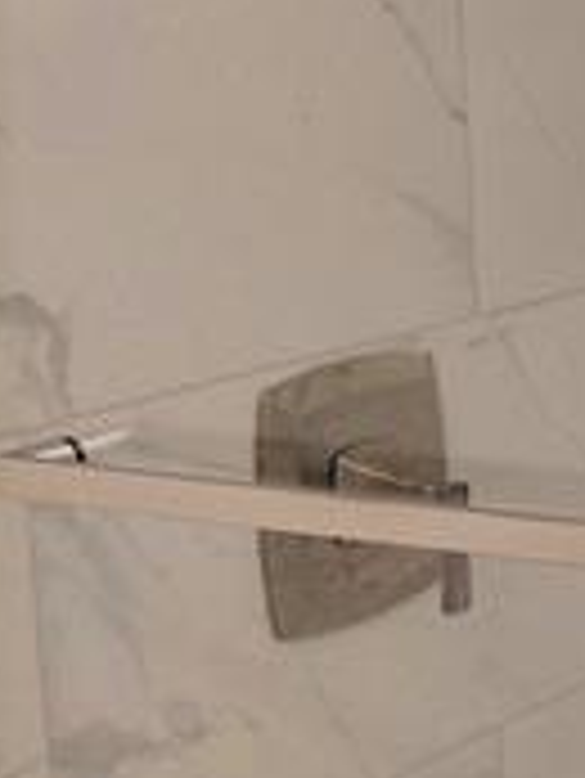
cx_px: 1260
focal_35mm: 111
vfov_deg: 17.7
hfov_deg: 11.6
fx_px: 2498
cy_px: 342
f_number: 1.8
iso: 100
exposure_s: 1/120
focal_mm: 4.69
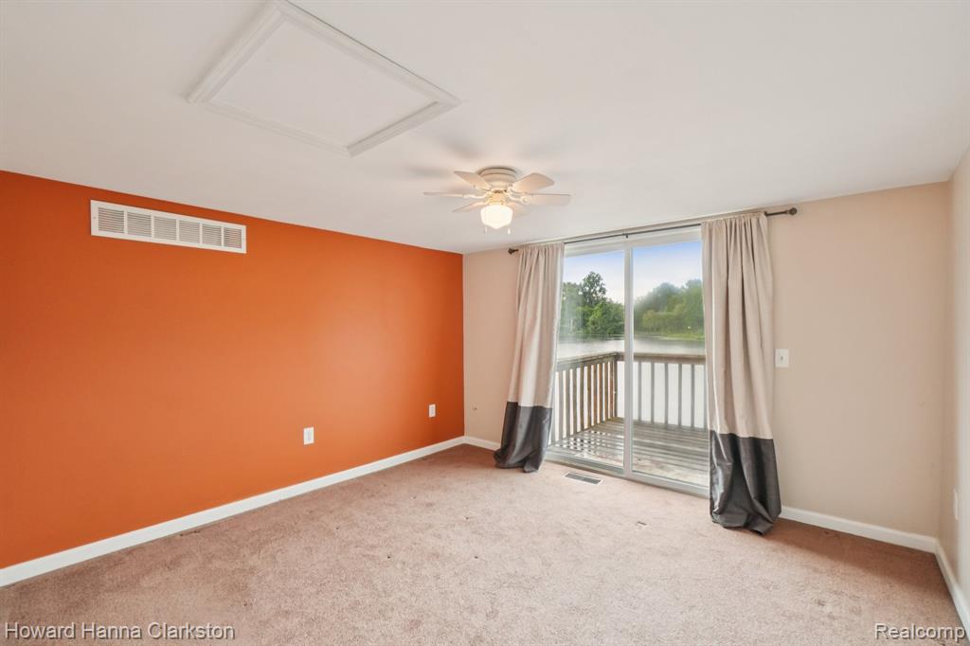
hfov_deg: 100.4
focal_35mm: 15
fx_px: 404
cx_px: 485
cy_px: 323
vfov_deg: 77.3
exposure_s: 1/30
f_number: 8
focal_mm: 10
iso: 400
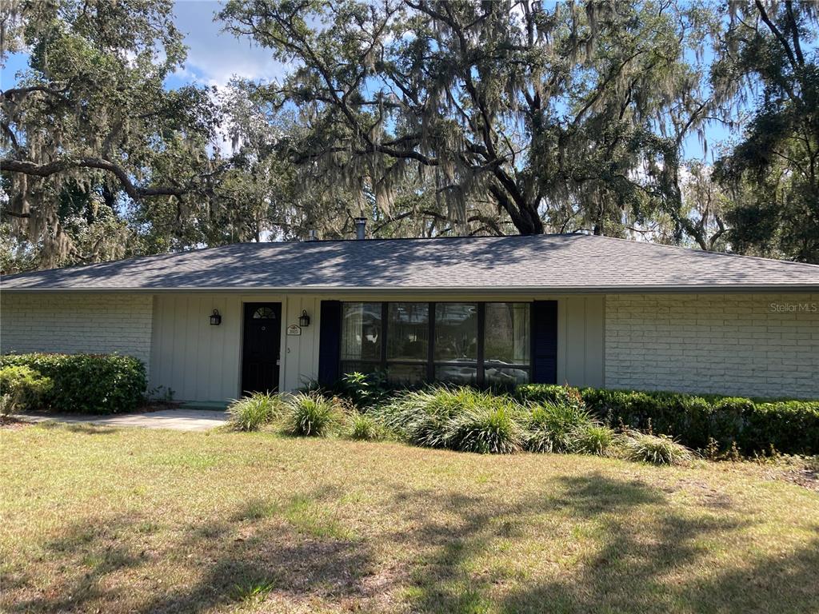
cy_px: 307
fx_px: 662
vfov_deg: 49.7
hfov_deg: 63.4
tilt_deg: +2.0
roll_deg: -0.9
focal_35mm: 28
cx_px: 410
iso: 20
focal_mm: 3.99
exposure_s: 1/783
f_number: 1.8
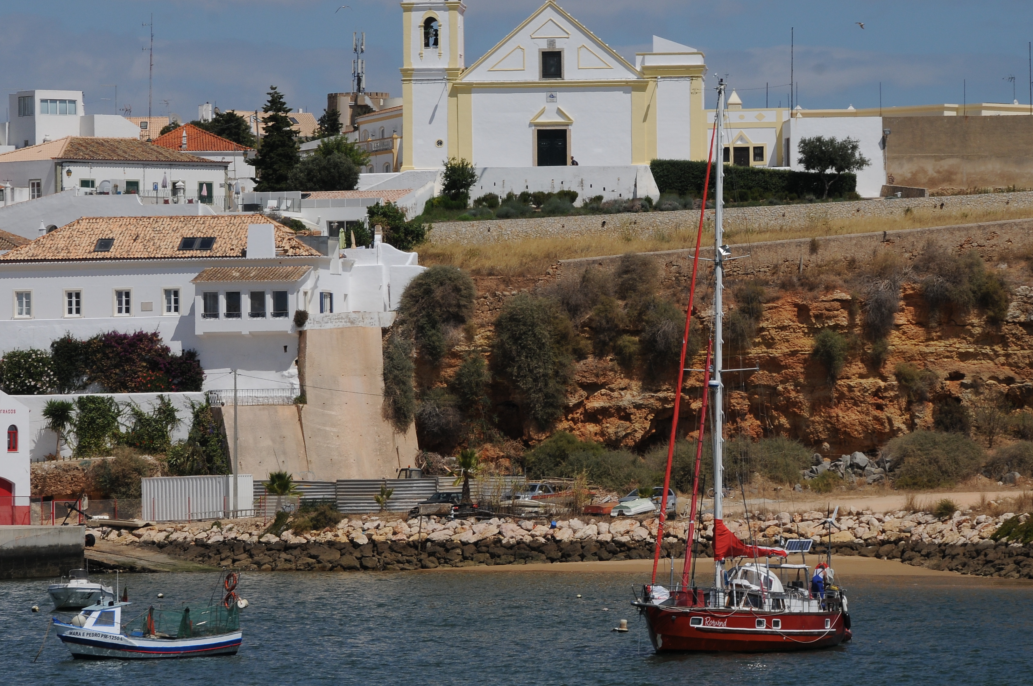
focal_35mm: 222
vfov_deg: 6.2
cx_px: 470
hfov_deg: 9.3
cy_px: 245
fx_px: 6362
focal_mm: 112
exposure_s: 1/640
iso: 200
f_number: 13
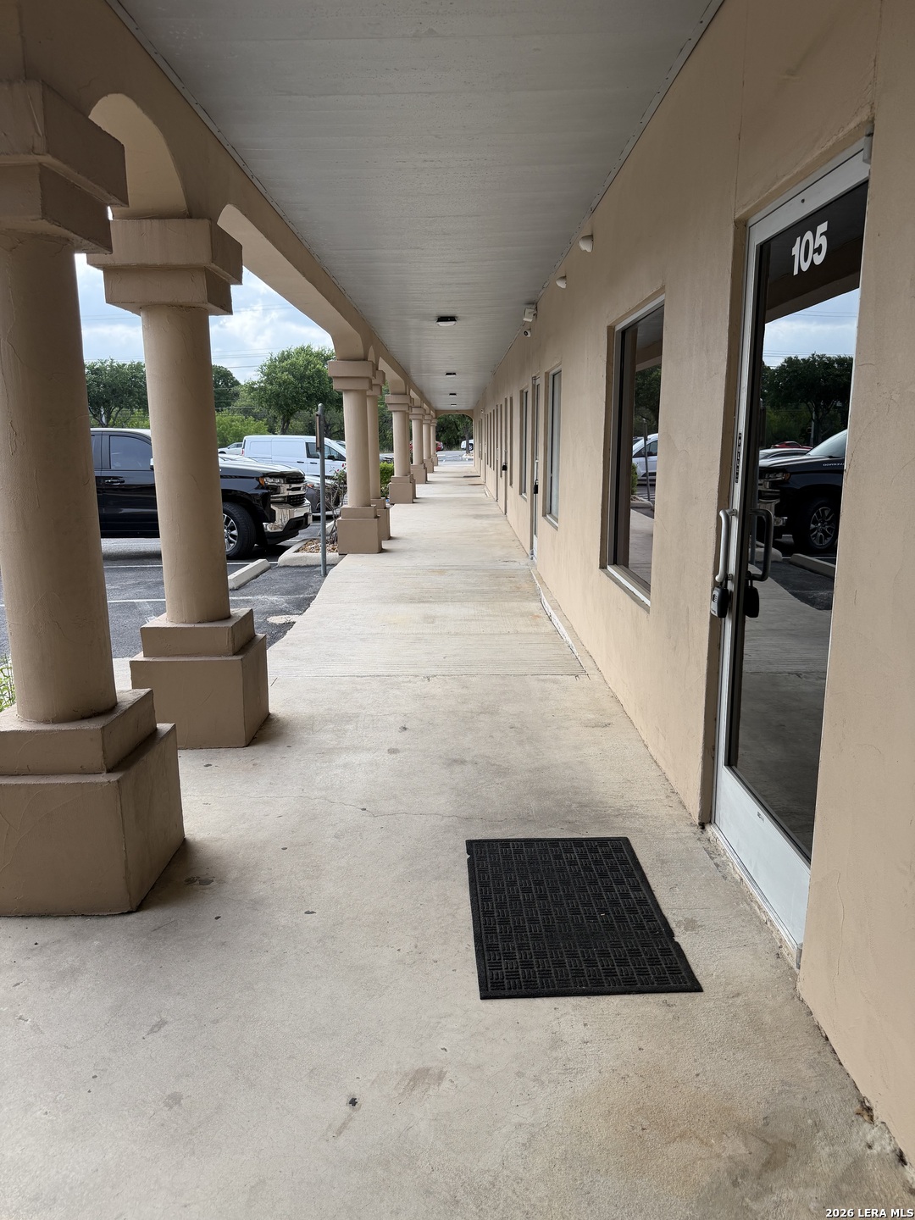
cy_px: 610
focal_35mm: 24
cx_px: 458
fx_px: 846
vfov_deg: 71.6
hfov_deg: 56.8
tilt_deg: -10.7
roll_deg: +1.5
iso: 100
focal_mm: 6.76
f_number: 1.78
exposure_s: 1/1271
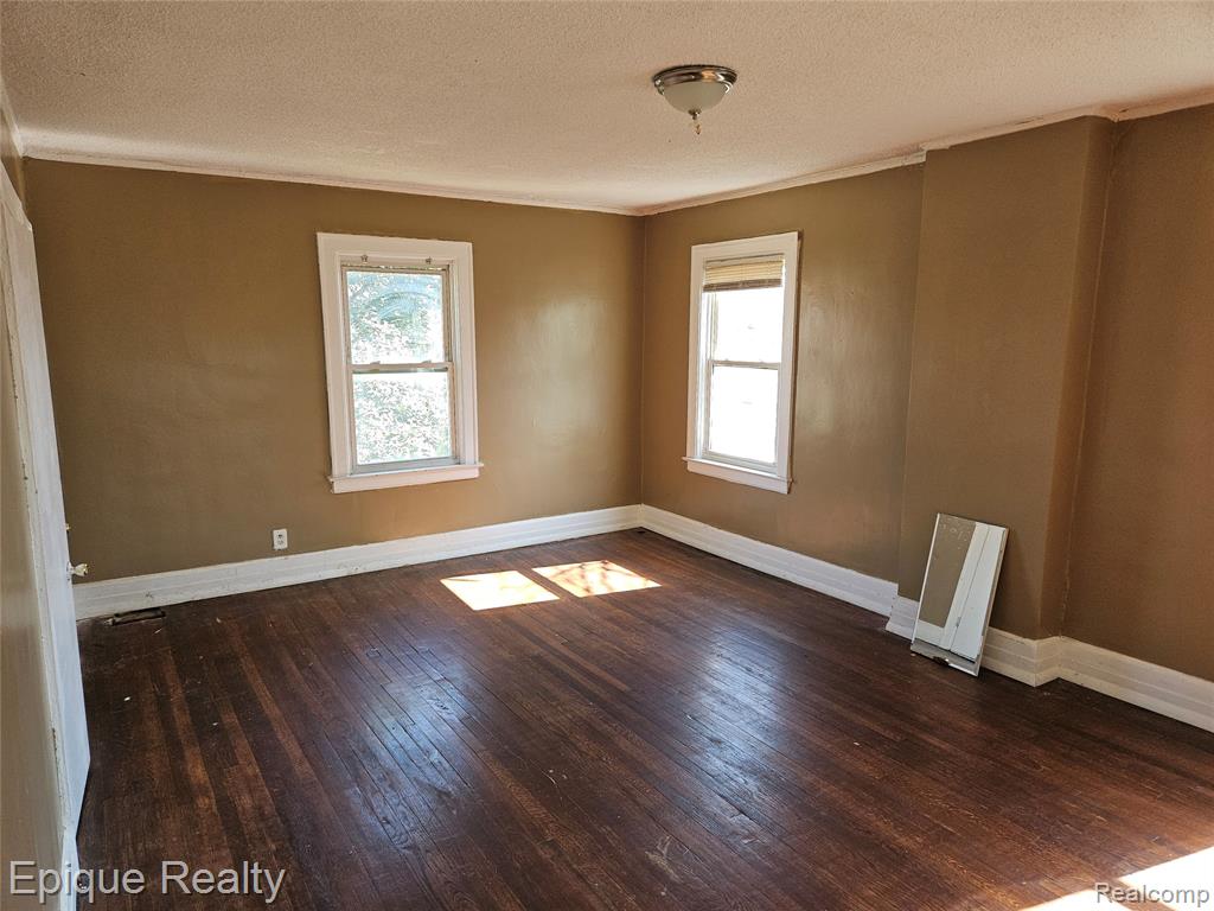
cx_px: 607
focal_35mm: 23
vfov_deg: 58.9
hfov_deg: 73.9
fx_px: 807
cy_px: 456
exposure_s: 1/60
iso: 50
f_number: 1.8
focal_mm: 5.4
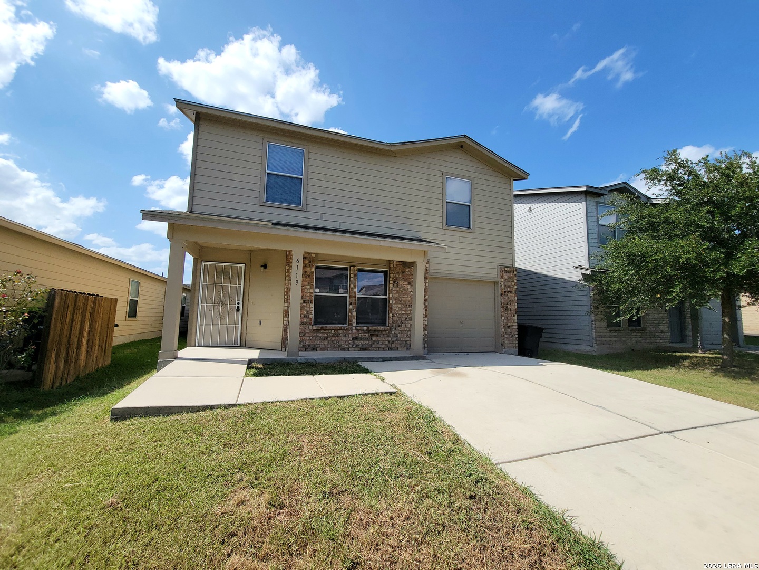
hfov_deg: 106.2
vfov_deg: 89.9
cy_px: 285
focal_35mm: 13
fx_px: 285
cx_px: 380
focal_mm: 2.2
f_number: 2.2
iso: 50
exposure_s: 1/2000
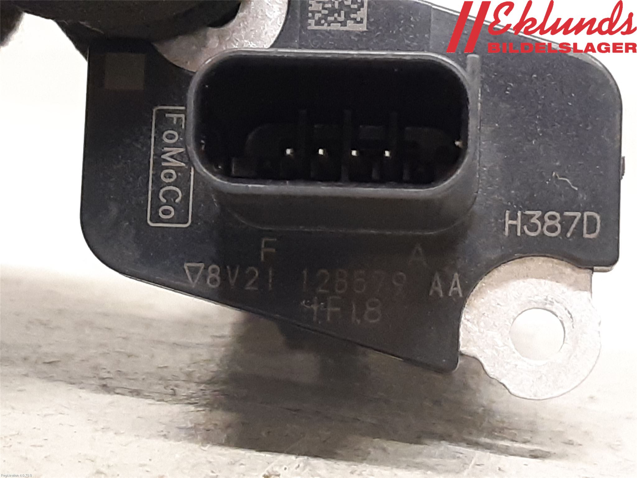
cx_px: 318
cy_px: 239
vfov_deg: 53.1
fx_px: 478
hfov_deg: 67.3
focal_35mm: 26
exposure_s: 1/25
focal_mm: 3.93
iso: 250
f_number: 1.7
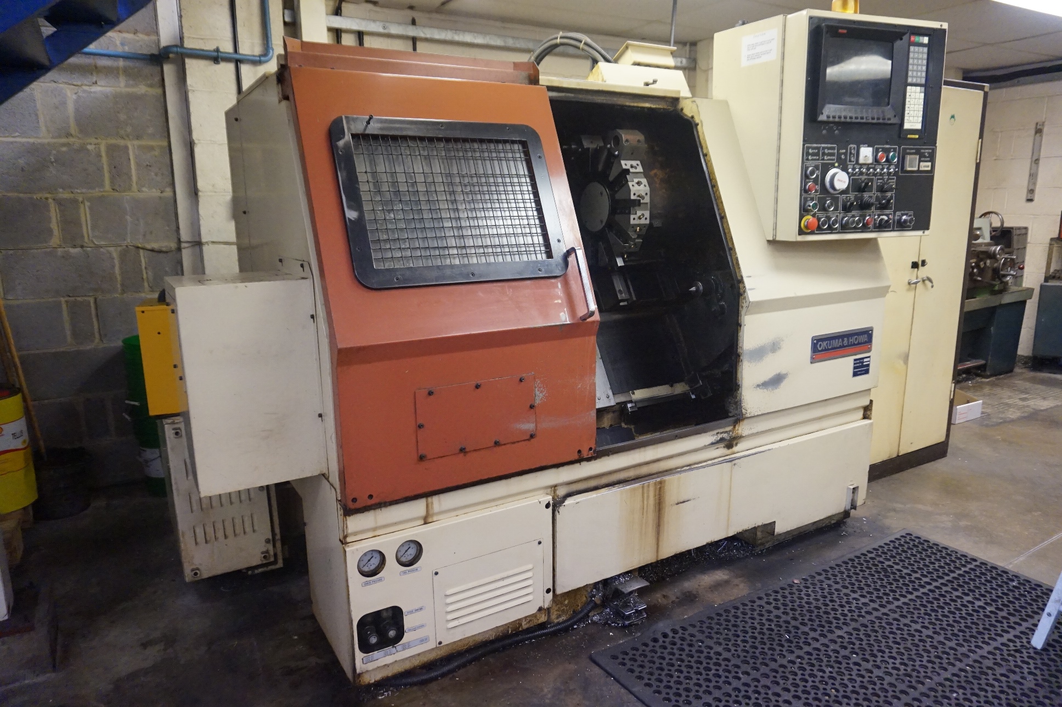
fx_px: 707
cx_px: 531
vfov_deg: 53.1
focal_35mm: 24
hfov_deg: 73.8
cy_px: 354
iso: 3200
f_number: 3.5
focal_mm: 16
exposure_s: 1/160
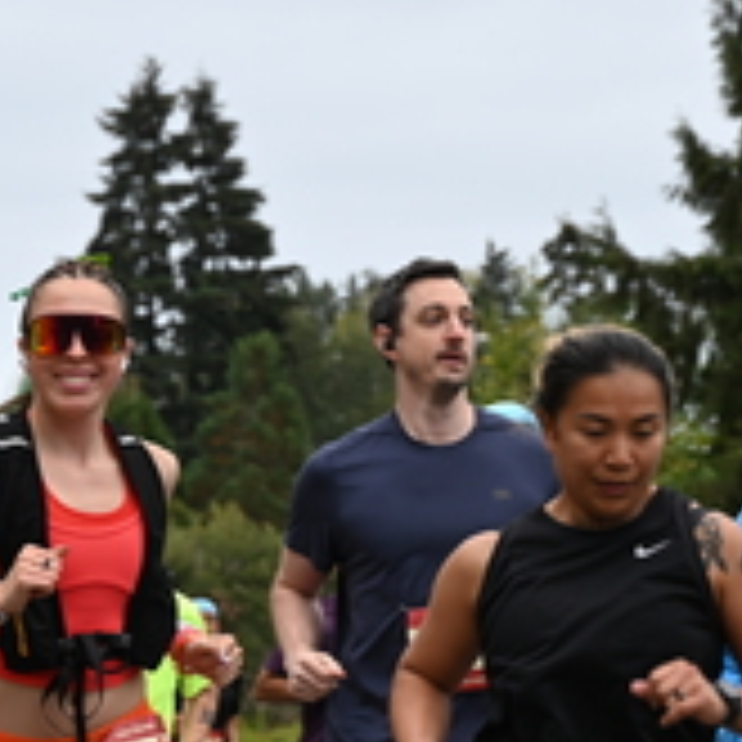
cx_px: 252
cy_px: 578
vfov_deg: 6.8
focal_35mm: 258
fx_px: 6257
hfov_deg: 6.8
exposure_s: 1/200
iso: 400
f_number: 6.3
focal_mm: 91
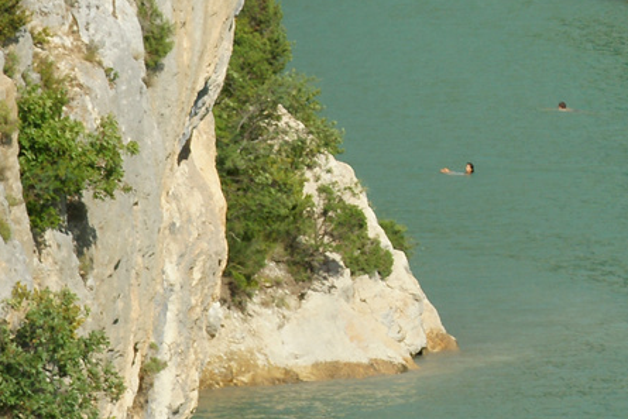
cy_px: 54
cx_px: 1185
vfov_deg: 3.5
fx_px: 6945
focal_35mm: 398
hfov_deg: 5.1
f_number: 6.7
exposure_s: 1/750
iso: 200
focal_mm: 70
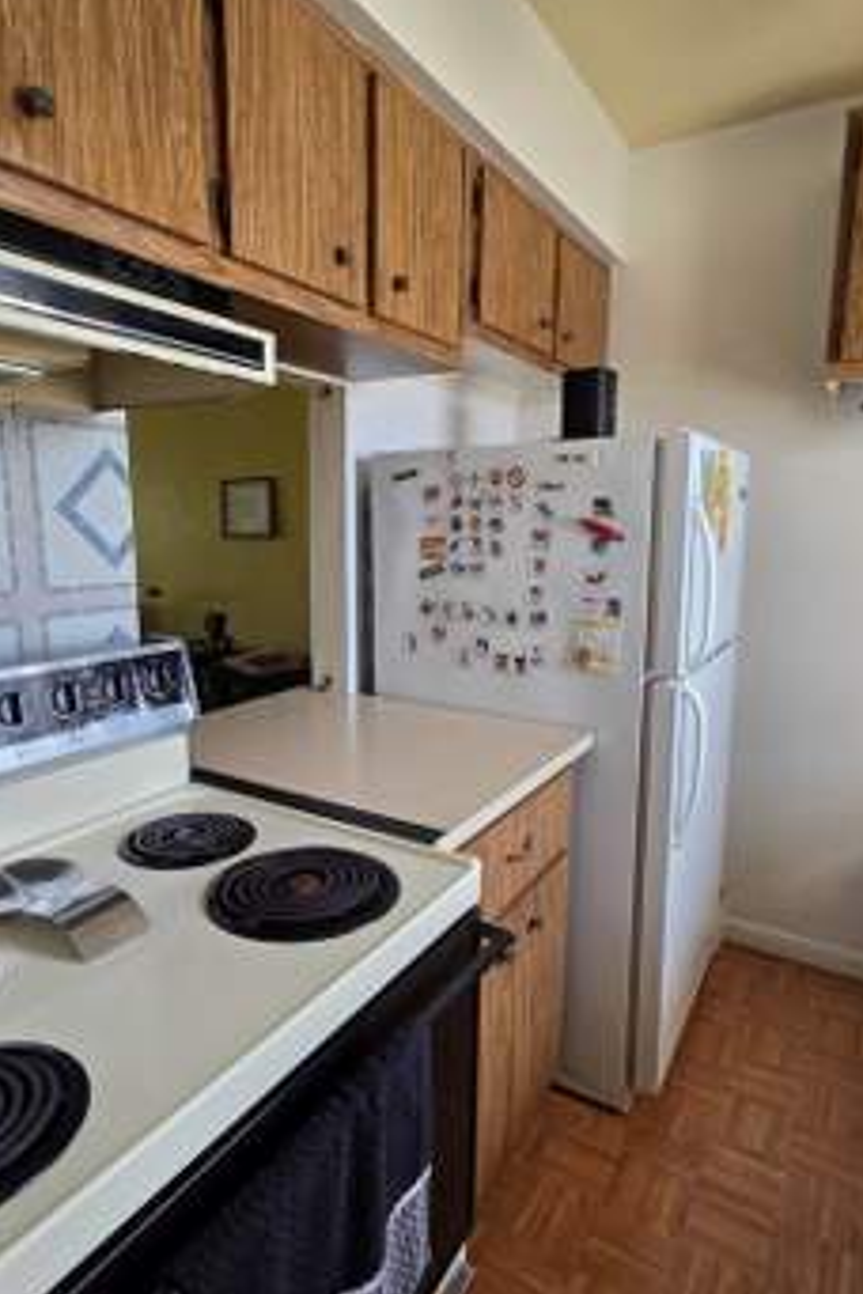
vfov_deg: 86.9
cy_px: 647
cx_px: 416
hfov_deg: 64.5
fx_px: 683
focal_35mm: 19
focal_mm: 2.2
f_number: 2.2
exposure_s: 1/60
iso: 100
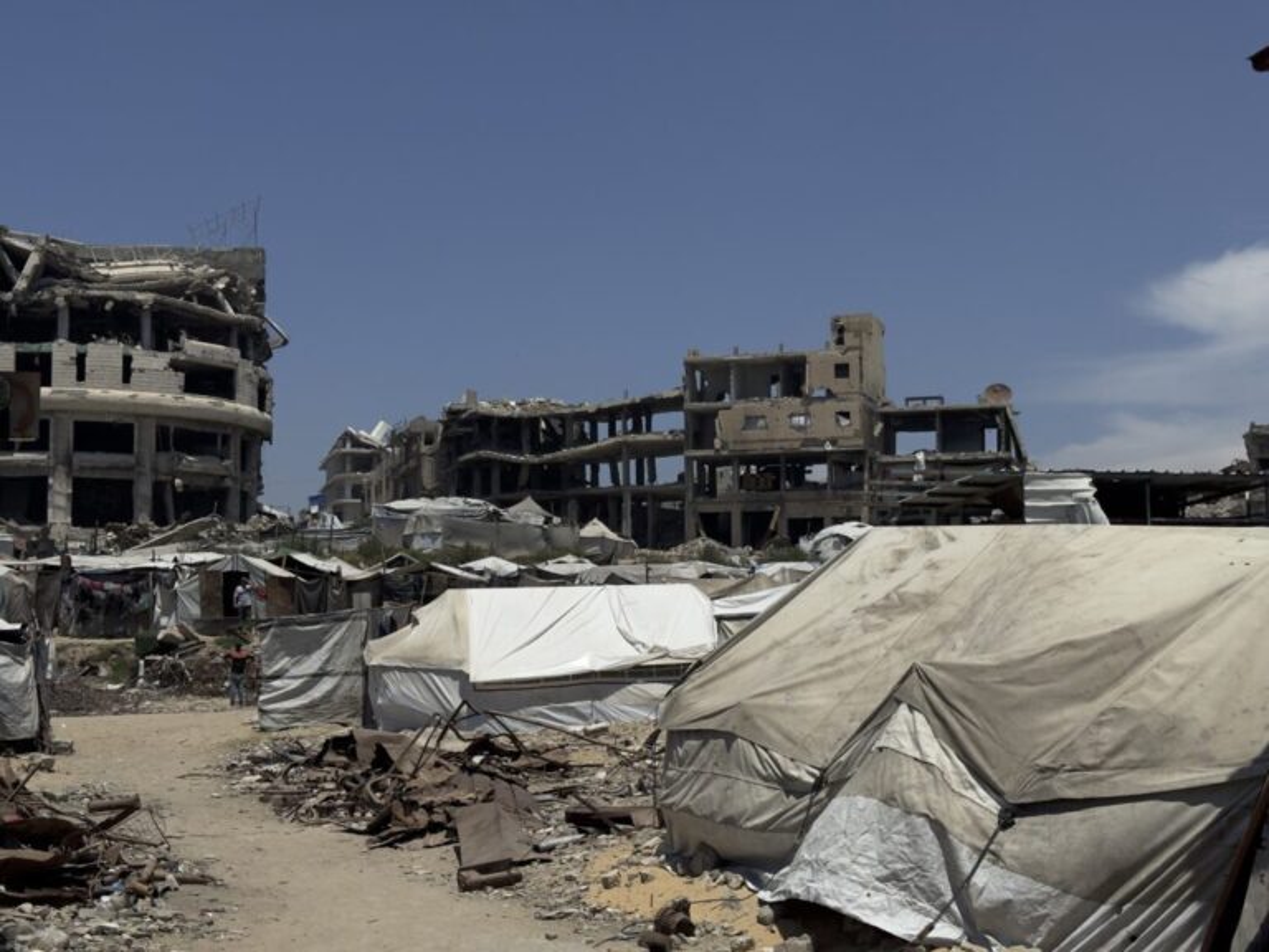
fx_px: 1760
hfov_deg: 39.7
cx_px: 634
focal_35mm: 48
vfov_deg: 30.3
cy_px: 476
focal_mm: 6.76
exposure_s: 1/13333
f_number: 1.78
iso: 50
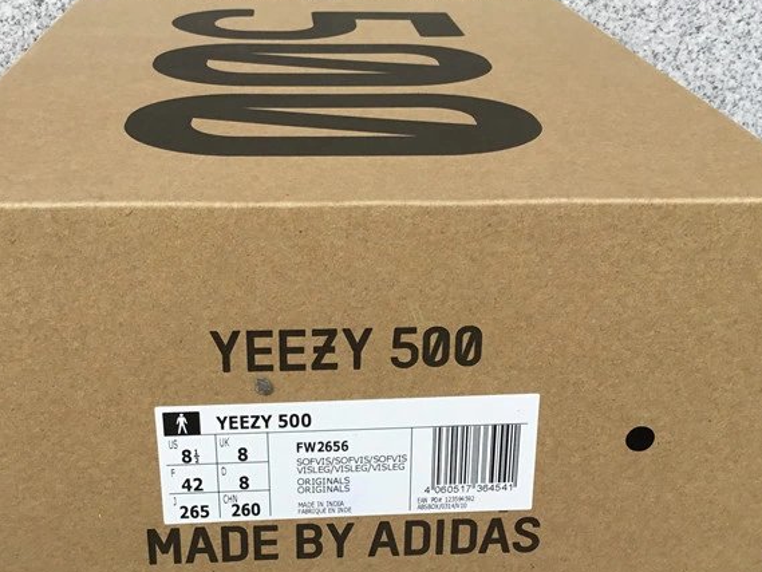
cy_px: 303
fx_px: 1079
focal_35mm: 49
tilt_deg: -24.1
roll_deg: -0.9
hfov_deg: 38.8
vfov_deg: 29.7
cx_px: 335
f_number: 2.4
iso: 25
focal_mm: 3.3
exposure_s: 1/166
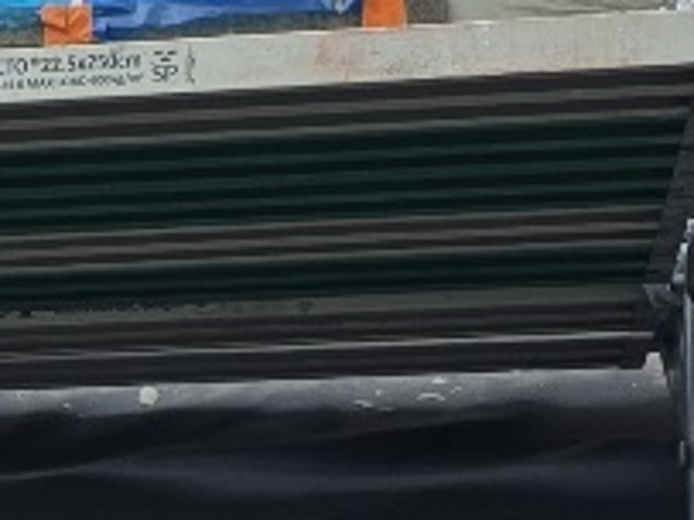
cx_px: -205
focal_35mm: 181
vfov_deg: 8.1
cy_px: 677
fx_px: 3627
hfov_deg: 10.7
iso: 80
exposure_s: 1/5000
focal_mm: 6.3
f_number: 1.7
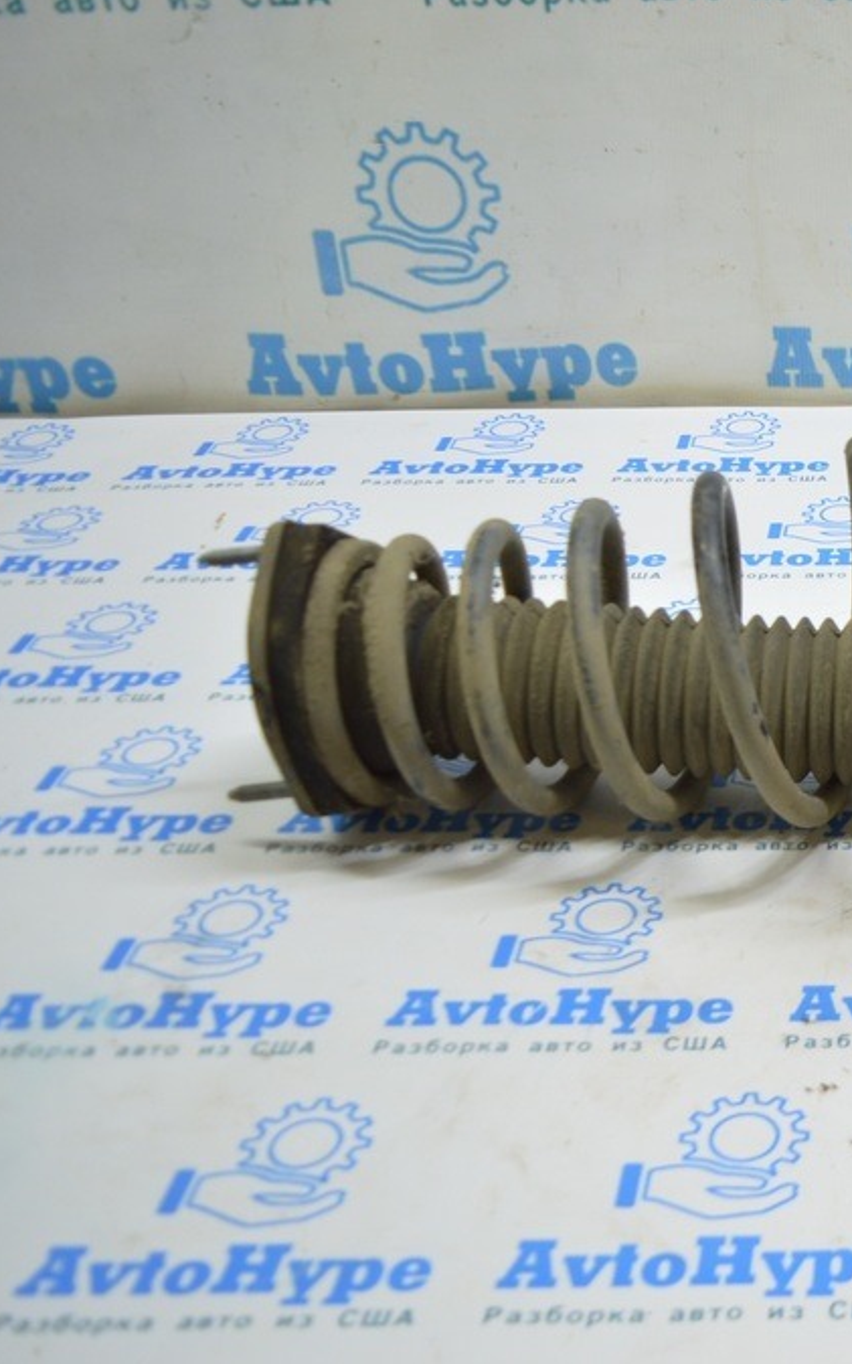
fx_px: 1813
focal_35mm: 49
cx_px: 1024
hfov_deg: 24.0
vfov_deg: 41.2
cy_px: 681
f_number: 3.8
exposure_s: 1/50
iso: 400
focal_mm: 21
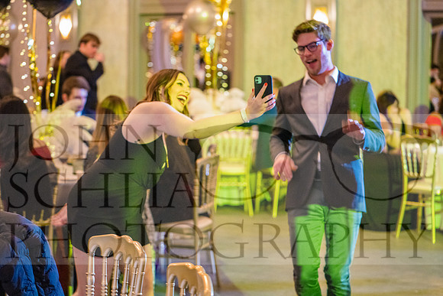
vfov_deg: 19.5
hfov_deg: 28.8
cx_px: 222
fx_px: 862
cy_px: 148
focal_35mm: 70
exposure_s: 1/30
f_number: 2.8
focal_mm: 70
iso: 12800
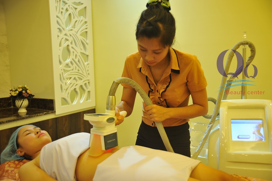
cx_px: 136
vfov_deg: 35.0
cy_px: 90
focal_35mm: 38
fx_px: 287
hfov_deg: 50.7
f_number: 3.2
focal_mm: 38
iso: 500
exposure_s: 1/50
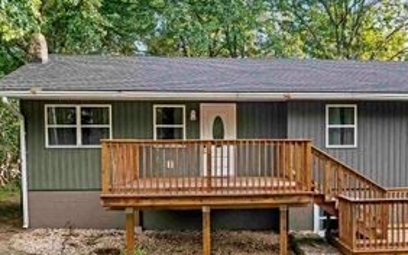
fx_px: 500
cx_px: 276
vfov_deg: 28.4
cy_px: 172
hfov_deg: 43.7
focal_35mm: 45
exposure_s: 1/320
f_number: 2.8
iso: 400
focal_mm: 12.29
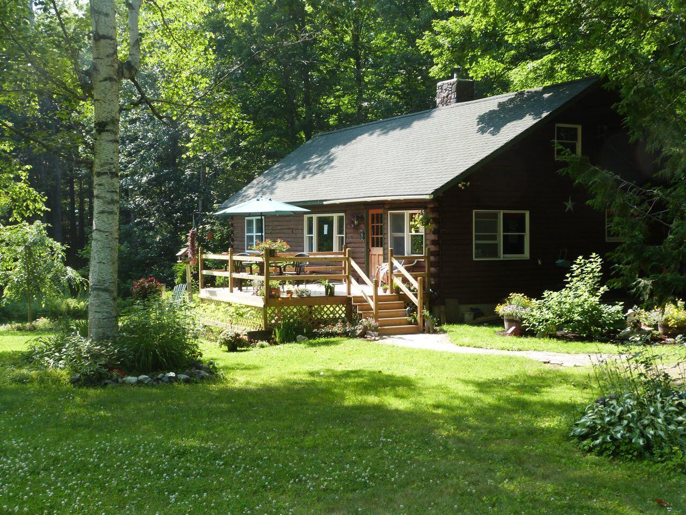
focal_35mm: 47
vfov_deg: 30.9
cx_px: 343
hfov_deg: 40.4
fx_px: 931
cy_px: 258
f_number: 4
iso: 100
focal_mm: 8.5
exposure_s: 1/125
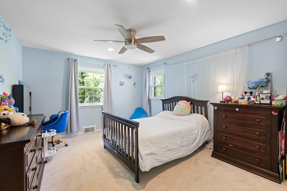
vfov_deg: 75.5
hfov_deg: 98.5
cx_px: 144
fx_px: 124
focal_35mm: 16
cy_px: 96
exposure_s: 1/15
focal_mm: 15.5
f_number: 6.3
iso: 1600
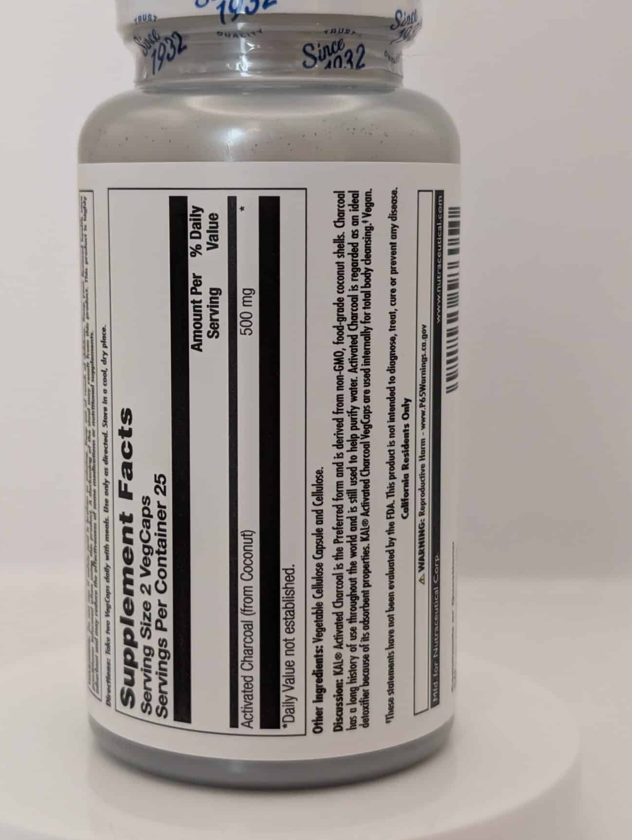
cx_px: 262
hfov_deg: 25.3
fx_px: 1408
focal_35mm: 58
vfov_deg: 33.2
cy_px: 396
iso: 290
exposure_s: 1/135
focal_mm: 6.9
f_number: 1.68
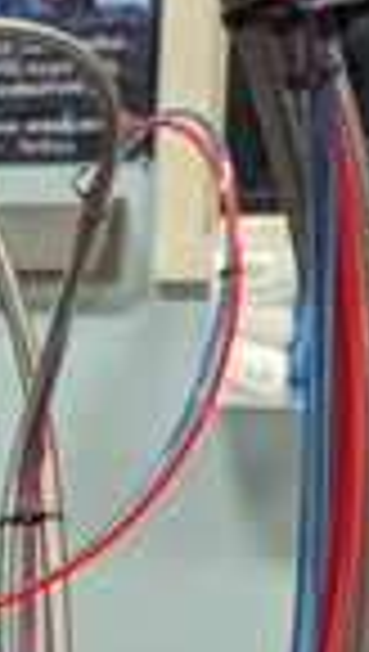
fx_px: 1247
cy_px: 414
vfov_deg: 29.2
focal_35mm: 72
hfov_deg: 14.8
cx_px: -290
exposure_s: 1/246
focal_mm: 6.81
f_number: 1.85
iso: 1052
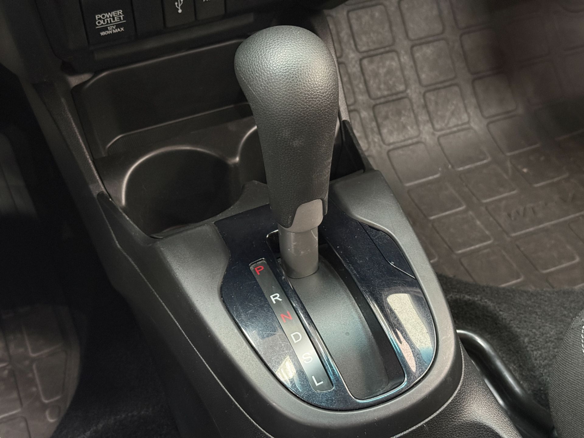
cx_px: 292
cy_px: 219
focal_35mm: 48
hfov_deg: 39.7
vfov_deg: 30.3
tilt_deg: -48.7
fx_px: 810
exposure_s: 1/24
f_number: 1.78
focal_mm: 6.76
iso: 640
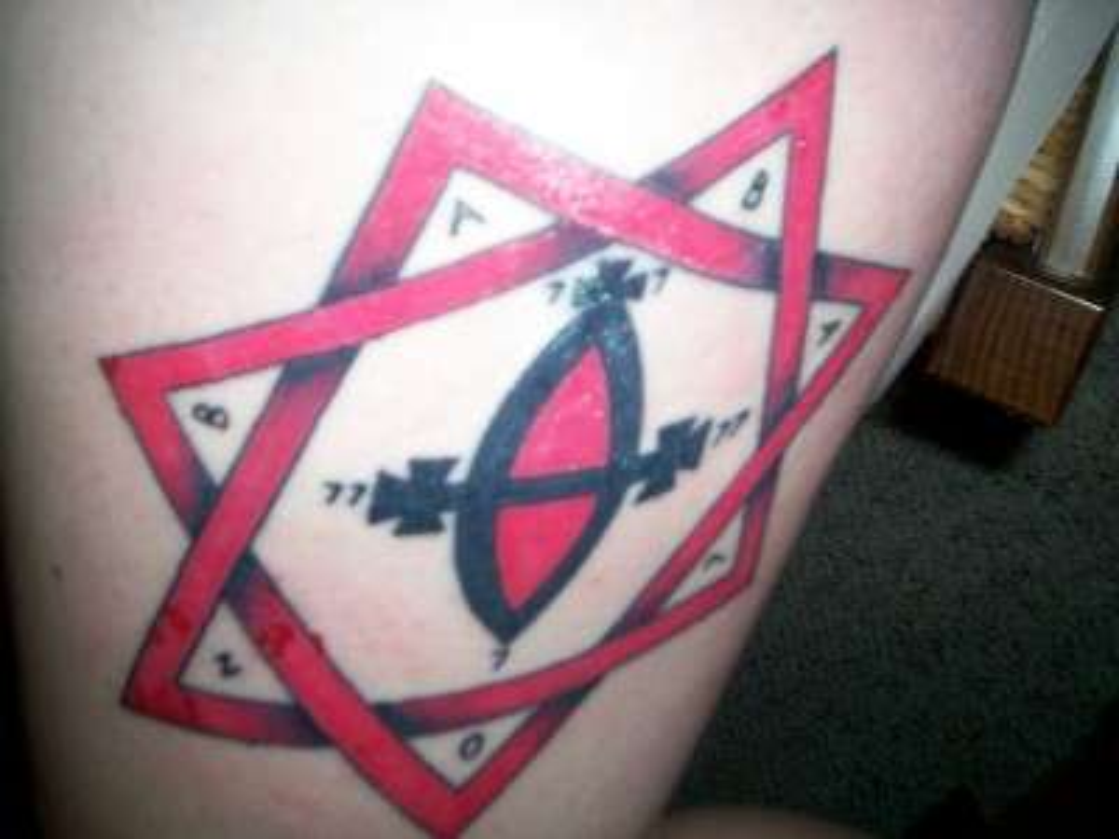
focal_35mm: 36
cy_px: 420
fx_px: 1164
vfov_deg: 39.7
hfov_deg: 51.4
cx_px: 560
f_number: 4.5
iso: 140
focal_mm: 5.9
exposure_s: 1/64
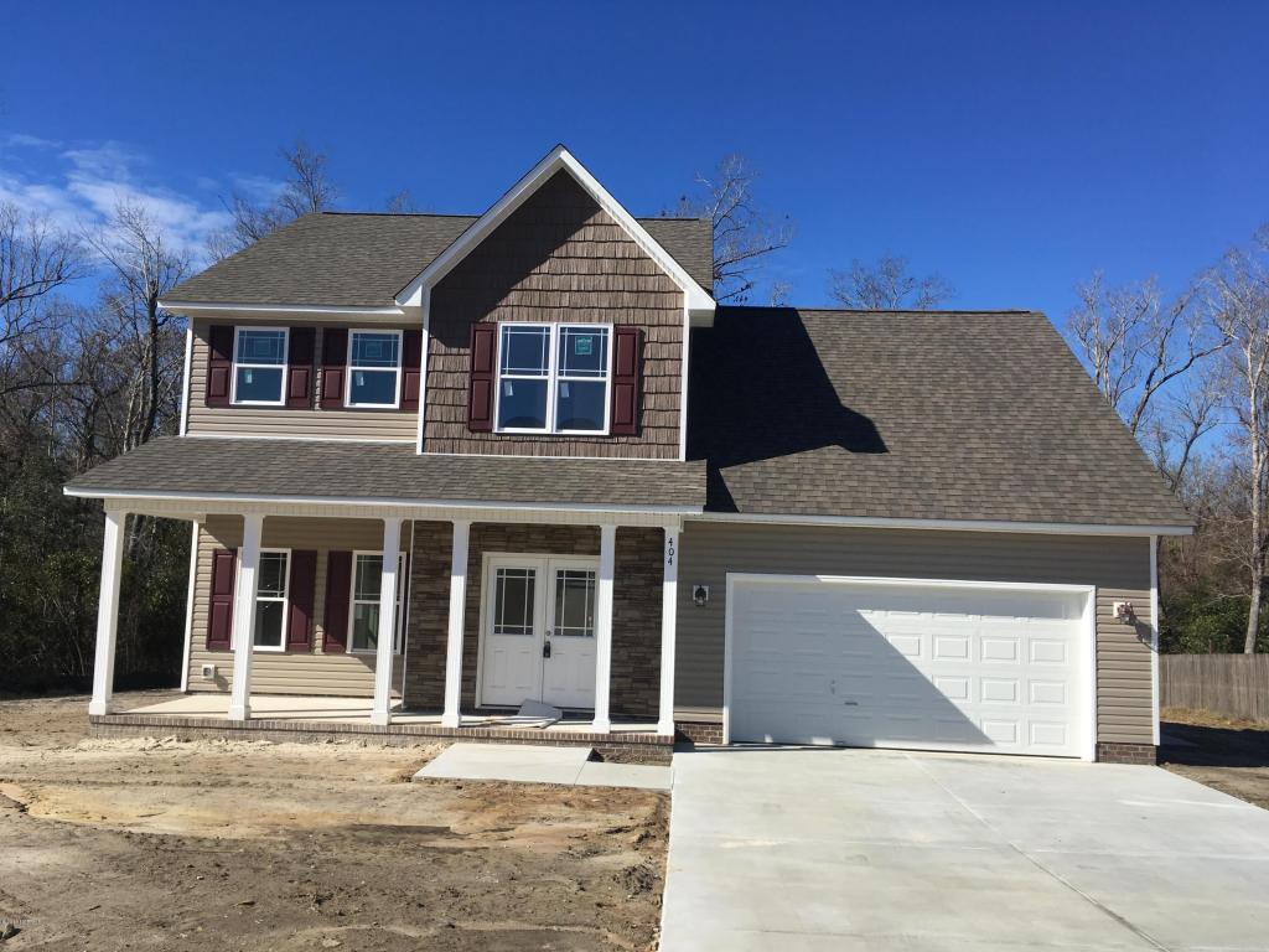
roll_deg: -1.6
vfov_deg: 48.2
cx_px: 634
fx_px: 1063
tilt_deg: +5.3
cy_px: 476
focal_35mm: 29
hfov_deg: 61.7
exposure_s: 1/2331
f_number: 2.2
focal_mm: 4.15
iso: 25
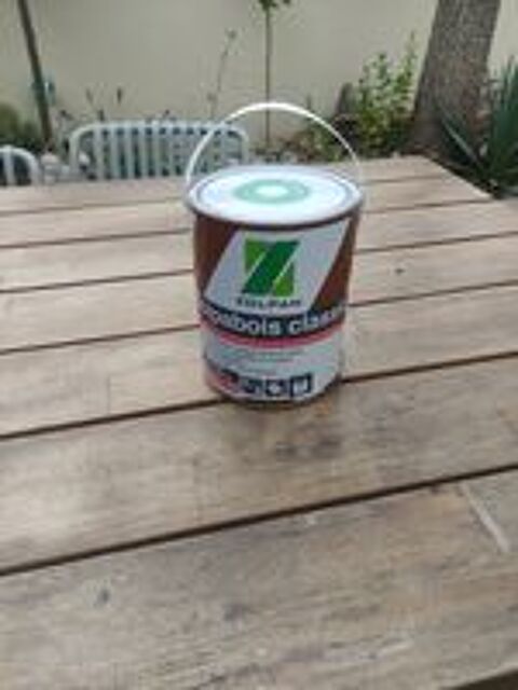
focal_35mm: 25
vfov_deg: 69.4
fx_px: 499
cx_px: 259
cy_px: 345
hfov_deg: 54.9
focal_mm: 5.43
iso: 100
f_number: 1.89
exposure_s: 1/378
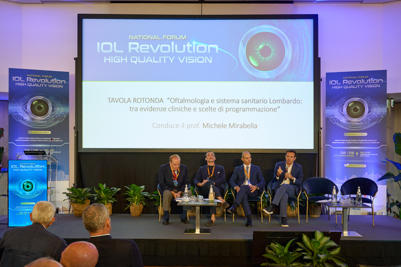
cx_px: 200
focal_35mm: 37
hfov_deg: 51.9
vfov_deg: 35.9
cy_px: 134
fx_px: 412
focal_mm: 37
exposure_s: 1/100
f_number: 5
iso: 1600
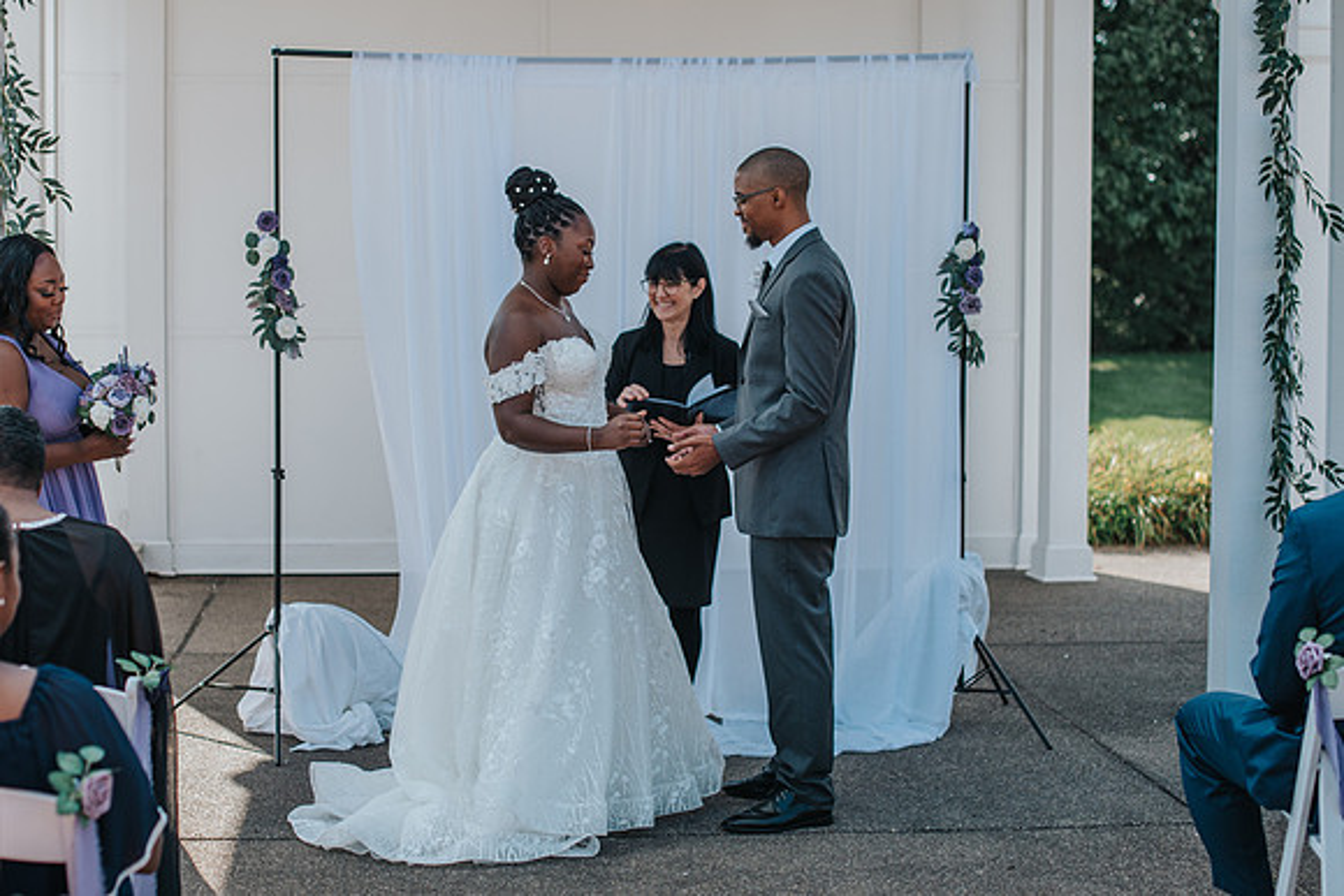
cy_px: 366
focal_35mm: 66
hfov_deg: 30.5
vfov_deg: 20.6
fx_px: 2459
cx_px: 571
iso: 200
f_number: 2.5
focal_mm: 50
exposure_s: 1/2500
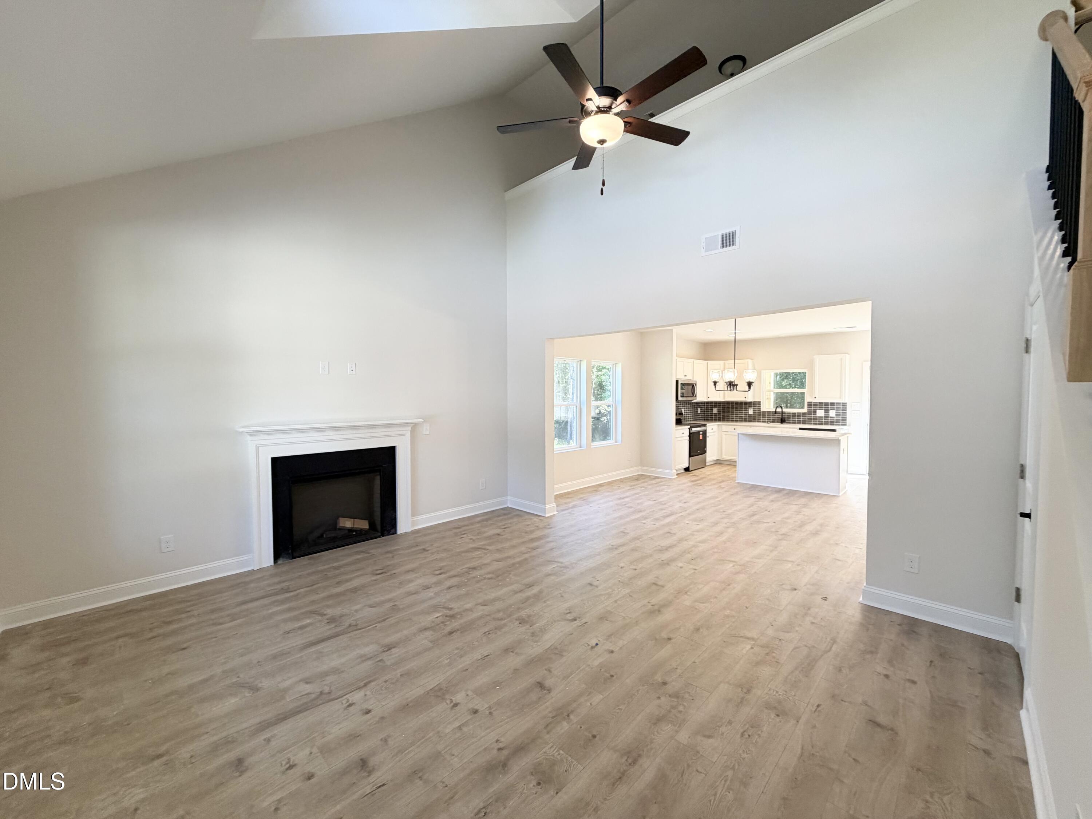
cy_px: 410
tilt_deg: -2.1
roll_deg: +0.9
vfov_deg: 85.7
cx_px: 546
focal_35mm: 14
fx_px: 442
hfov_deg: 102.1
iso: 160
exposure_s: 1/120
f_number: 2.2
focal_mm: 2.22
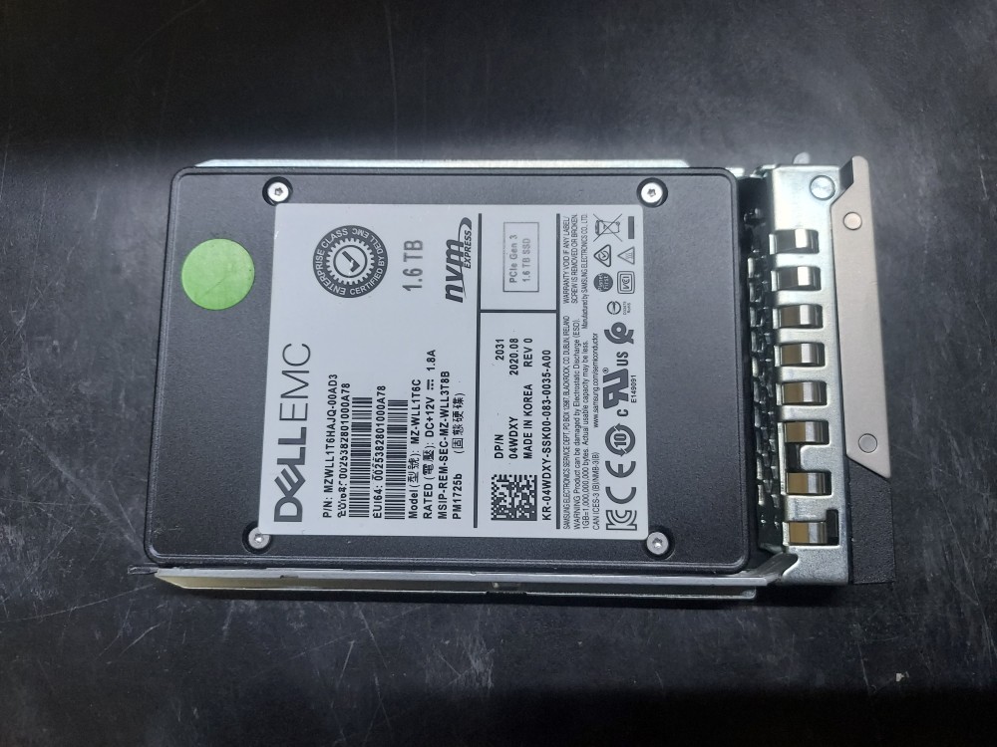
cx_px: 498
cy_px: 374
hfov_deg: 71.6
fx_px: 691
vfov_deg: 56.8
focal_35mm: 24
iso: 160
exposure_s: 1/60
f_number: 1.8
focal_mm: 4.6
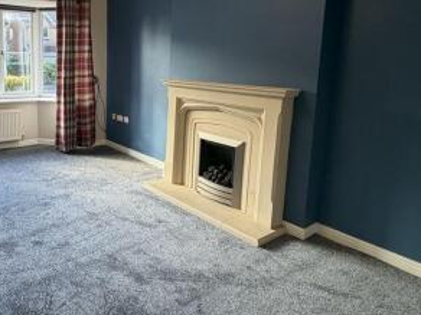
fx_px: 341
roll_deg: -0.6
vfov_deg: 48.9
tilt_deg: -7.8
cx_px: 123
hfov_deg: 61.1
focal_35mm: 28
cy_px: 106
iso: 200
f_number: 2.2
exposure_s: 1/100
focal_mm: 2.22
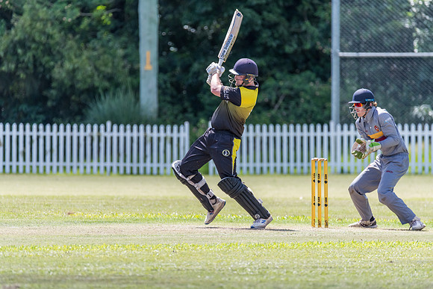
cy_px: 145
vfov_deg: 2.3
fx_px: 7311
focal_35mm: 608
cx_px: 215
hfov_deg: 3.4
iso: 1100
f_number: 6.3
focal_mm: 600
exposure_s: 1/2000
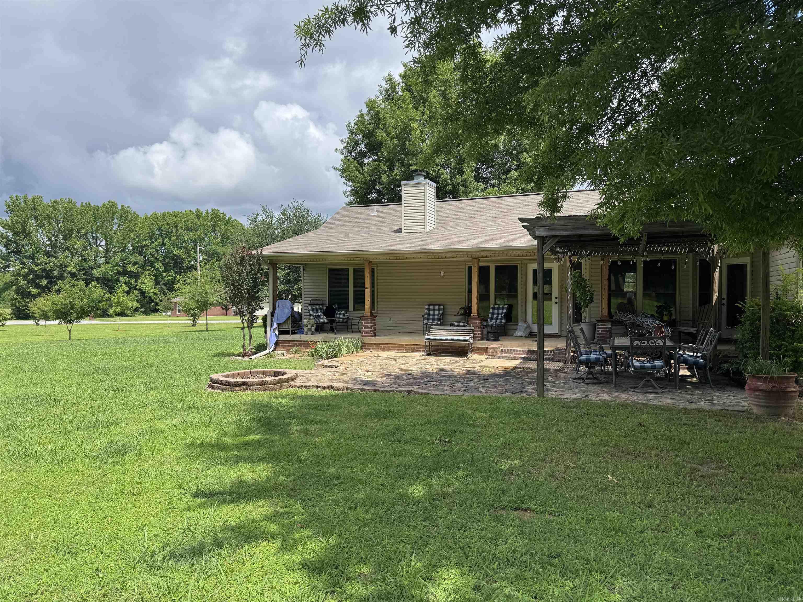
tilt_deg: -1.4
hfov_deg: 71.6
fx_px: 557
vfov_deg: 56.8
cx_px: 402
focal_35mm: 24
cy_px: 301
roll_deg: -0.5
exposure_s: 1/3413
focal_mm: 6.76
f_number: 1.78
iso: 80
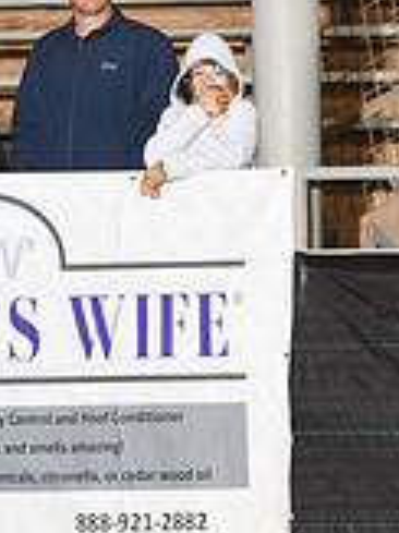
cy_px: 620
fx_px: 11588
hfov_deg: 2.0
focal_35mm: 753
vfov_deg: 2.6
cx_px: 942
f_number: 5.6
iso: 1000
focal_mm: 220
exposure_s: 1/250
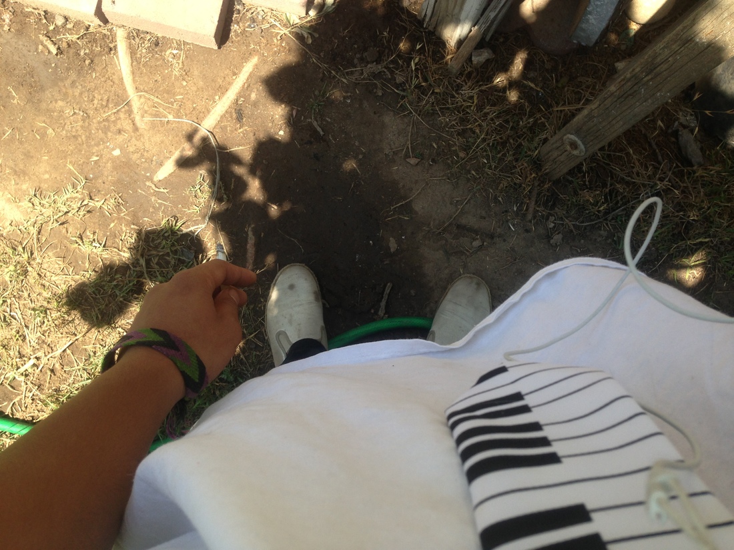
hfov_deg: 55.4
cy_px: 275
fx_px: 700
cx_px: 367
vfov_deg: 42.9
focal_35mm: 33
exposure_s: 1/574
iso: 50
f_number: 2.4
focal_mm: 4.13
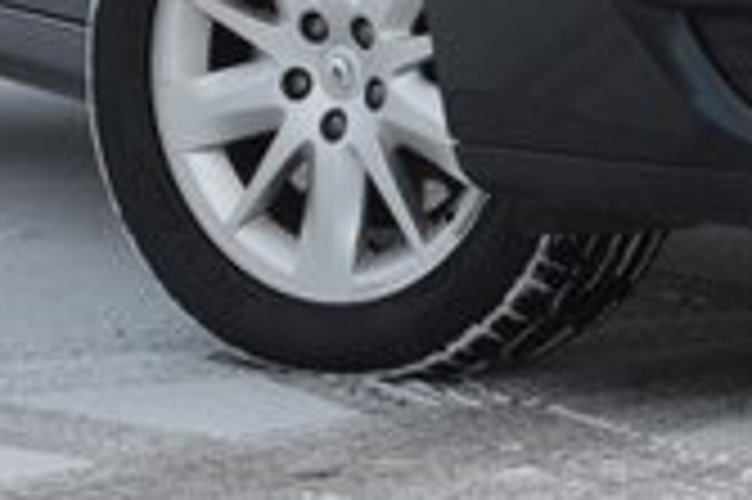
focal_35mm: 287
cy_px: -248
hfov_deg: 7.2
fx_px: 5989
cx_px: 784
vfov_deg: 4.7
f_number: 5.6
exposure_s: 1/125
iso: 100
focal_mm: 50
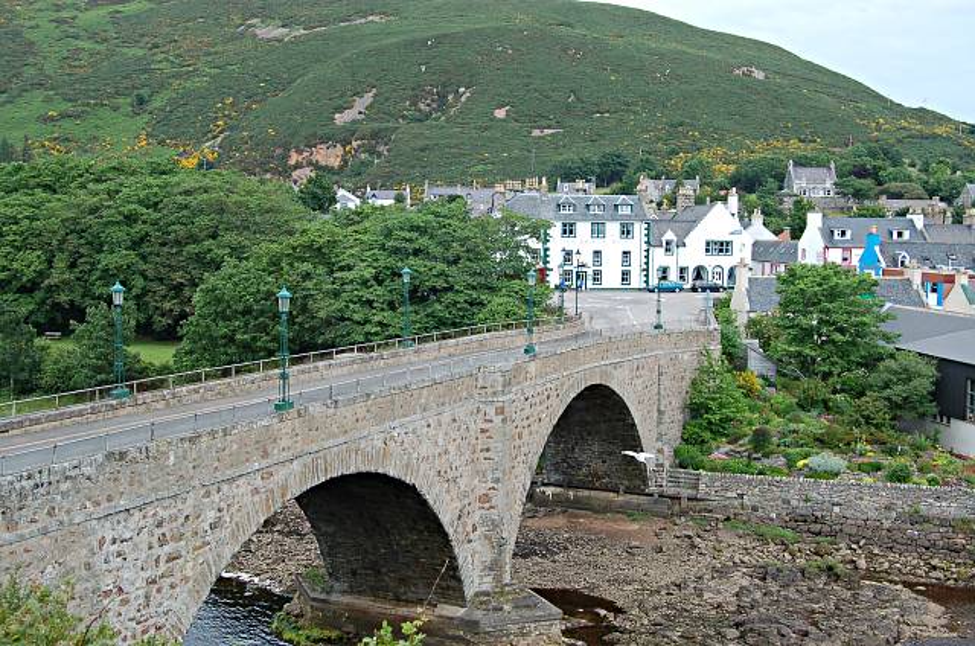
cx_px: 488
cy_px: 323
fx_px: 1257
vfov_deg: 28.8
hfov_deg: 42.4
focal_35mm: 46
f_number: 10
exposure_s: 1/250
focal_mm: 31
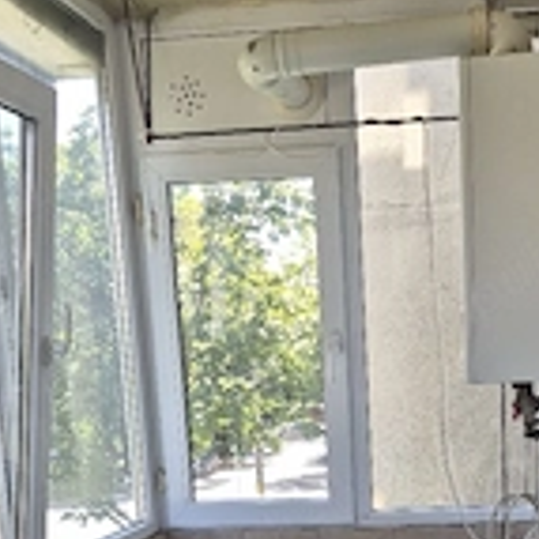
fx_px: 1004
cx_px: 369
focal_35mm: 57
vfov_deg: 27.9
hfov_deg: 29.8
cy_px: 565
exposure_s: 1/182
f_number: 1.8
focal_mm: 5.4
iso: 32
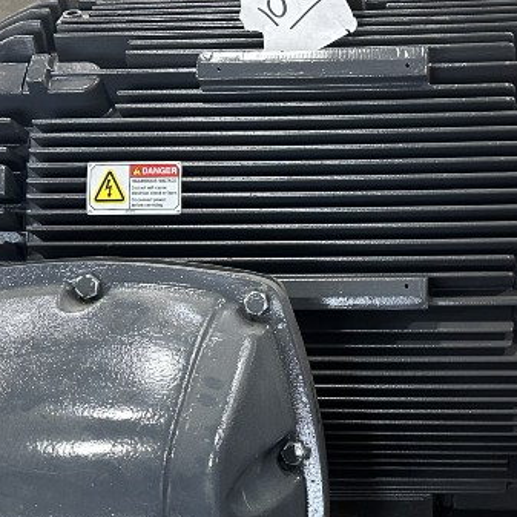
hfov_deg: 27.0
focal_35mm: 63
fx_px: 1065
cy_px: 365
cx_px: 374
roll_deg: +3.0
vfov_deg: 27.1
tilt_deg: -38.2
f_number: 1.78
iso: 400
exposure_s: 1/60
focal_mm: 6.86
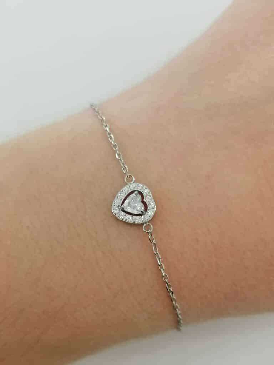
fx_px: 549
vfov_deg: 36.8
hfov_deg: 28.0
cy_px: 182
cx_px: 137
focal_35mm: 52
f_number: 1.8
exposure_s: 1/50
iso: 125
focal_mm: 4.75
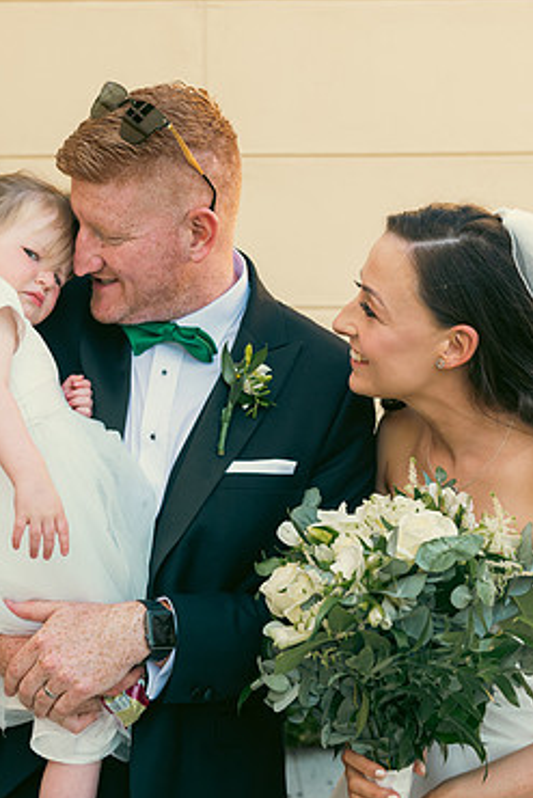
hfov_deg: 19.7
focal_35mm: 69
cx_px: 177
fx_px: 1531
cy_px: 396
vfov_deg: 29.2
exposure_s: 1/200
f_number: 5
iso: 200
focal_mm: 44
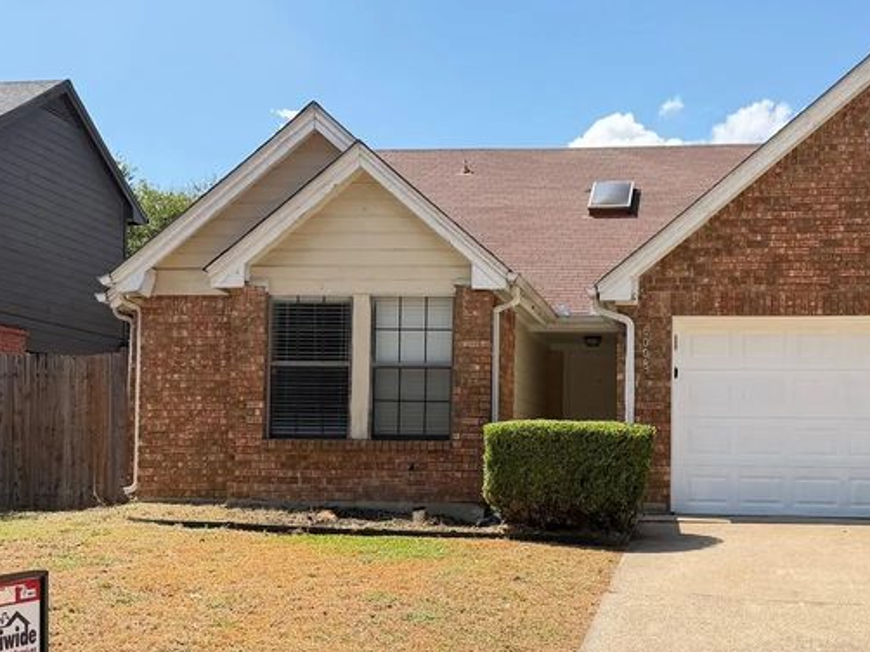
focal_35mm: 49
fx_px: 1231
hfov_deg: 38.5
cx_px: 574
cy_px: 413
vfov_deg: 29.5
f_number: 1.78
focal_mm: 6.76
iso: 80
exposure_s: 1/2445
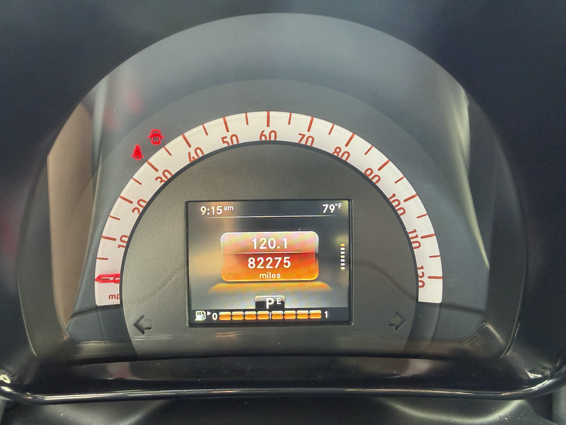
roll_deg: +0.6
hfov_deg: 71.6
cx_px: 283
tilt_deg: -22.5
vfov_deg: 56.8
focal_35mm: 24
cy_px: 212
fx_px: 392
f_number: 2.2
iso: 320
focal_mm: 2.22
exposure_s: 1/99
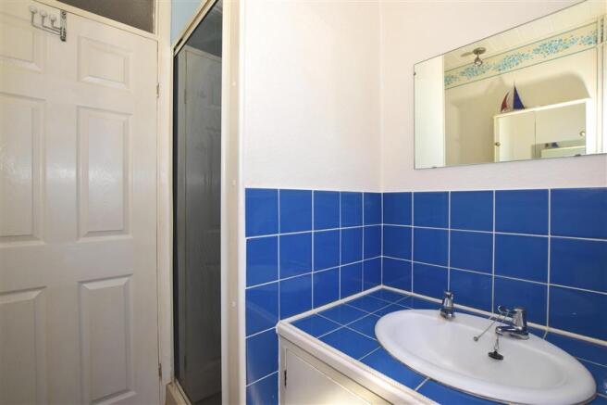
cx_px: 304
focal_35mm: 15
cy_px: 202
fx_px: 253
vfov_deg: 77.3
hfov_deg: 100.4
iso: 400
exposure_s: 1/160
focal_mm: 10
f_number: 6.3
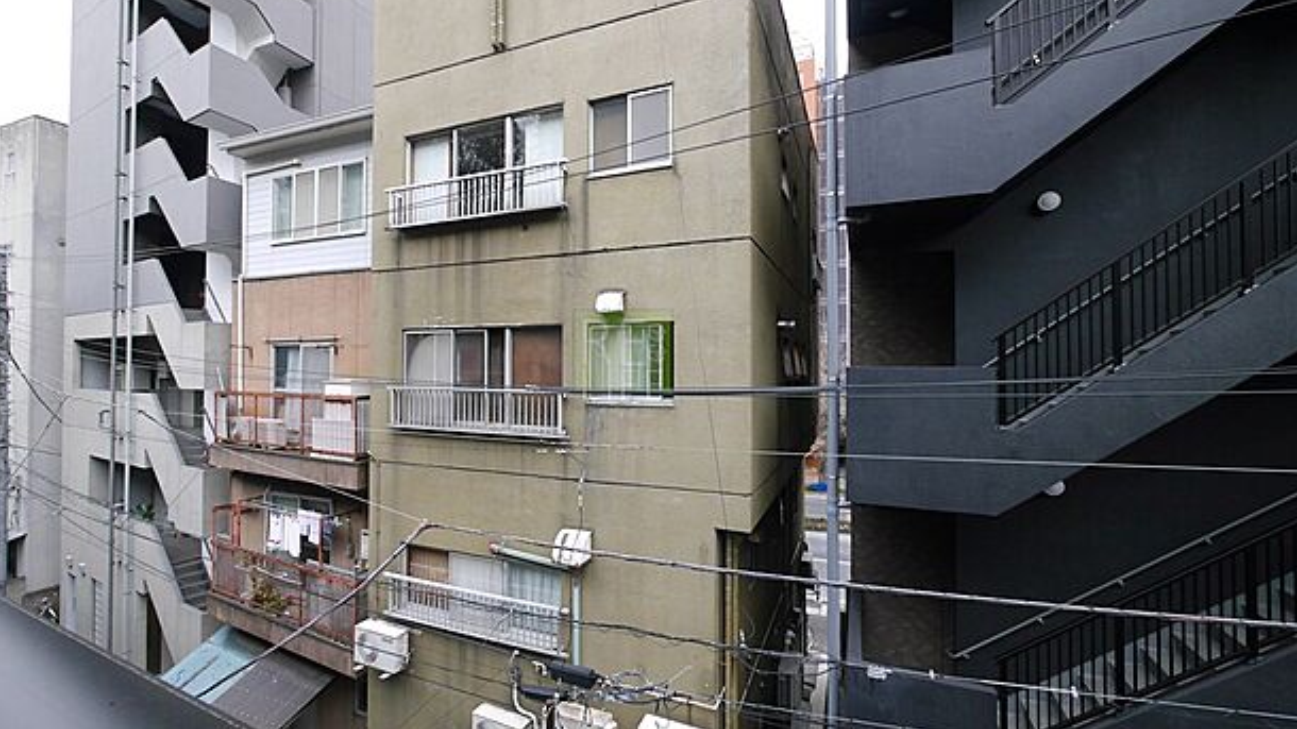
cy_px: 359
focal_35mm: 16
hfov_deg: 99.3
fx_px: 550
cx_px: 623
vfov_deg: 67.1
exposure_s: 1/60
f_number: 4
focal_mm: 7
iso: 800
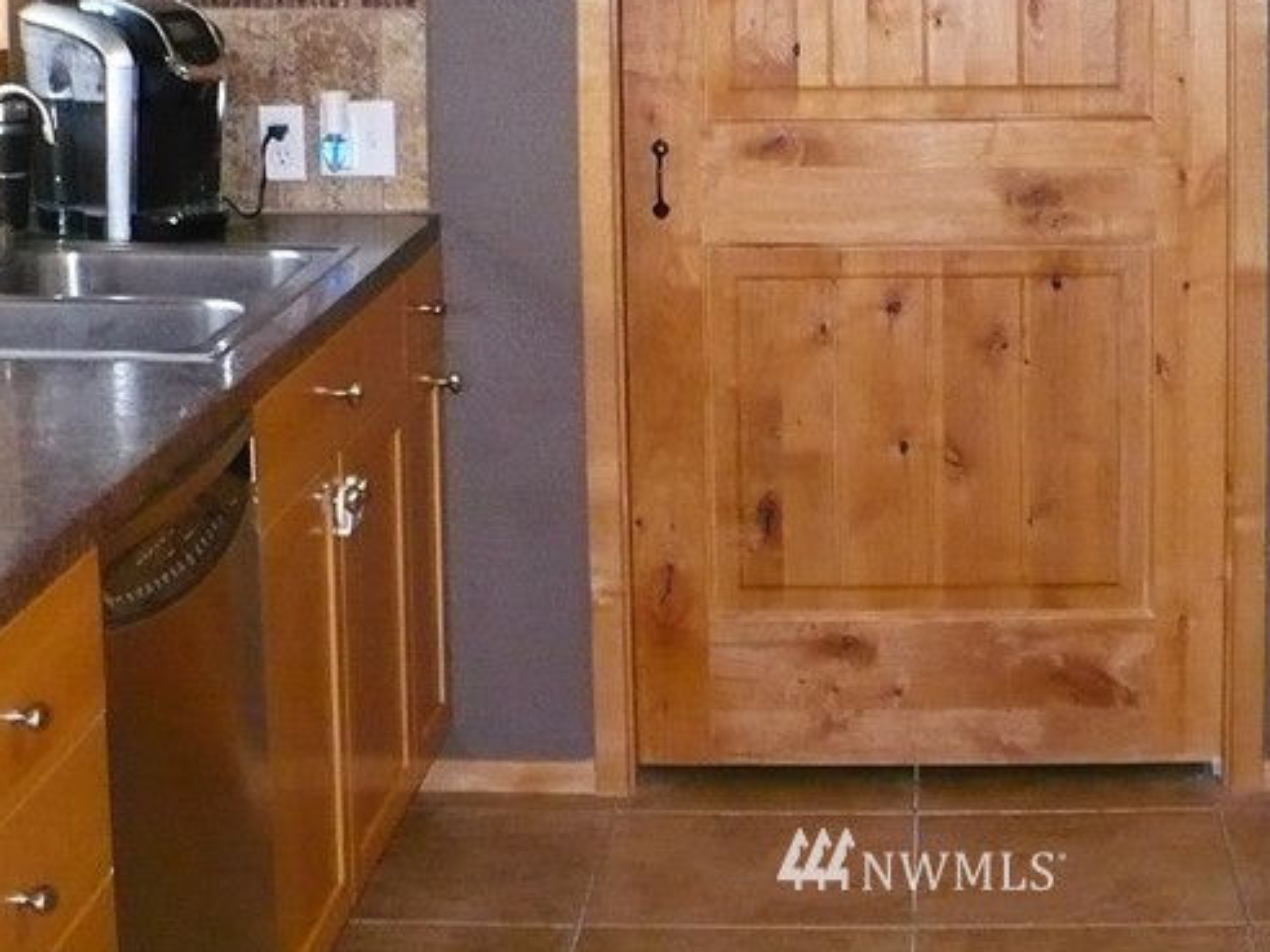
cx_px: 922
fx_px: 2825
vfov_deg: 18.6
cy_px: -34
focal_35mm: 77
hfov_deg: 25.1
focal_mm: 6.1
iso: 500
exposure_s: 1/30
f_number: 2.8
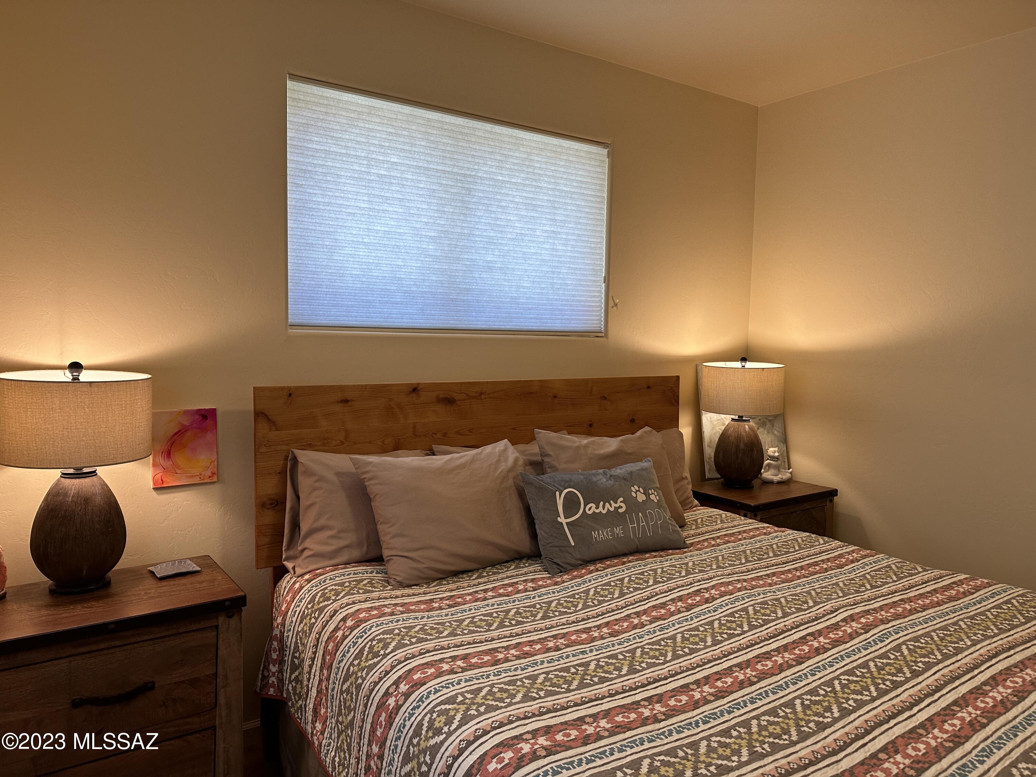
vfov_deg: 56.8
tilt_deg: -4.8
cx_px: 518
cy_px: 388
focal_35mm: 24
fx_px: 718
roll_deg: -0.6
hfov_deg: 71.6
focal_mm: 6.86
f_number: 1.78
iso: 160
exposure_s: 1/120
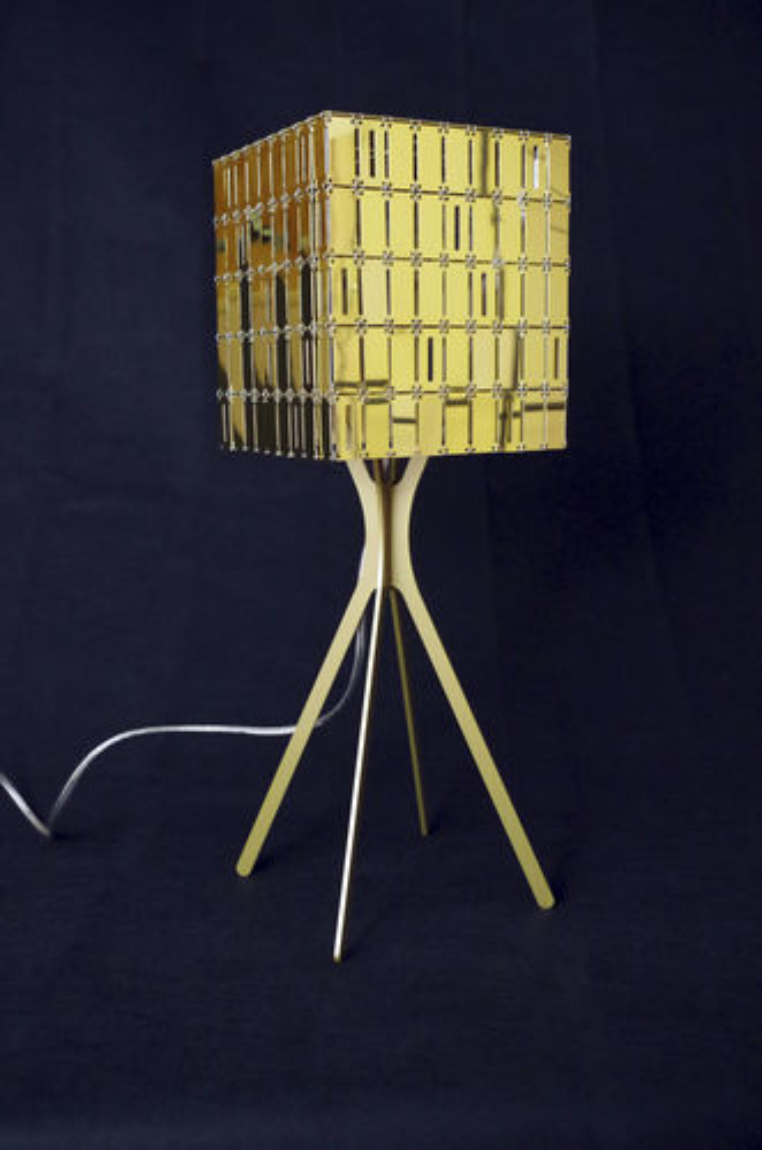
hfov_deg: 36.7
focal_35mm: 36
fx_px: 1148
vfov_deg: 53.2
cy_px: 575
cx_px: 381
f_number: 4.5
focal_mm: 24.38
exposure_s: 1/30
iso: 3200
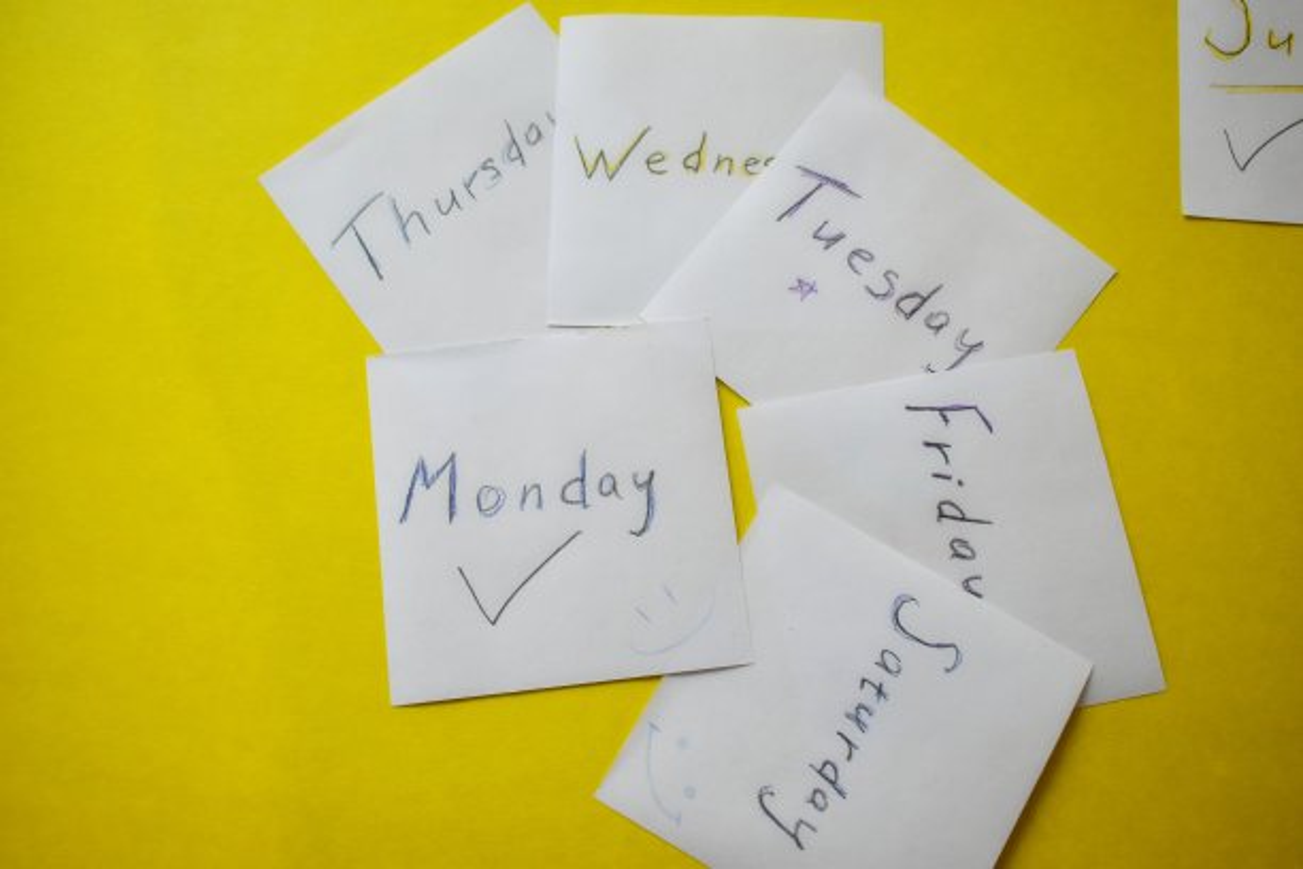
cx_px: 652
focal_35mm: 39
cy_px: 434
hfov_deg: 49.6
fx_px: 1411
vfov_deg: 34.2
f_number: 4.5
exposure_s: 1/40
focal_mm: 26
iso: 800
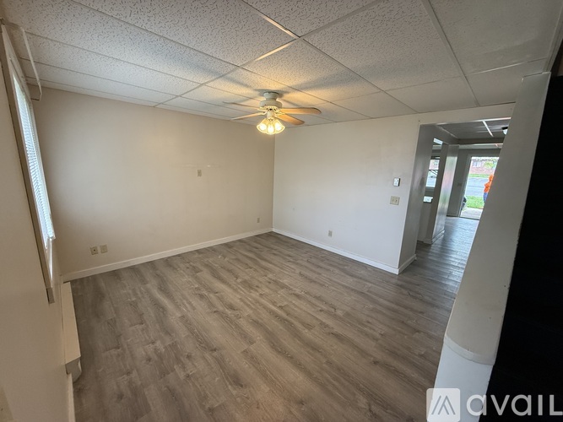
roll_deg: -2.0
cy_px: 211
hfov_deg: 102.1
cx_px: 282
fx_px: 228
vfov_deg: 85.7
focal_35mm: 14
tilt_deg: -10.6
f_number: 2.2
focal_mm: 2.22
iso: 250
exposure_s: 1/120
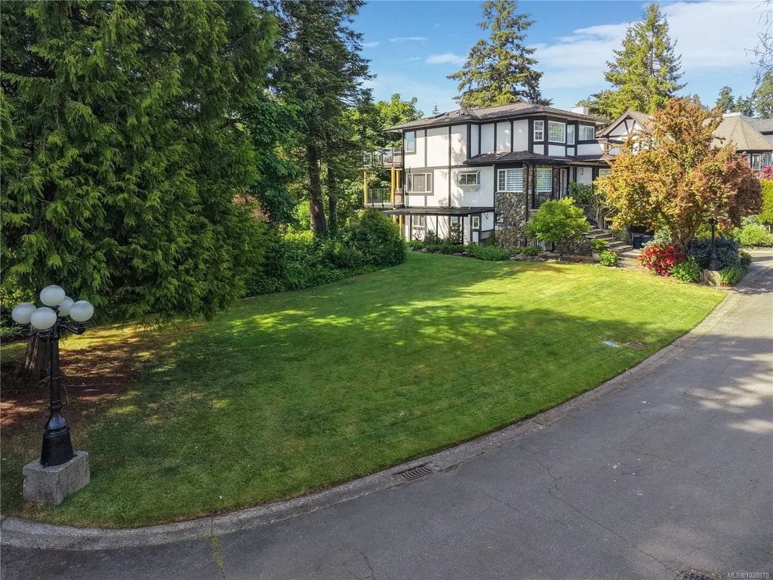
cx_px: 386
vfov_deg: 56.8
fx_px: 536
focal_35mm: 24
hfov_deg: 71.6
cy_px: 290
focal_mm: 8.67
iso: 400
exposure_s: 1/1600
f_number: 1.8
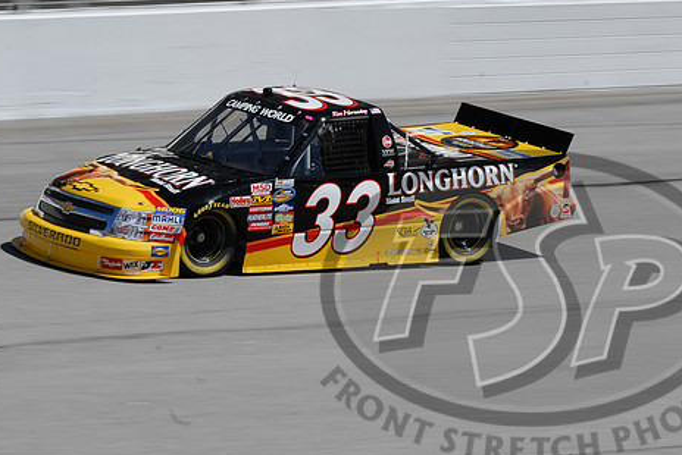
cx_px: 335
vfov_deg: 6.1
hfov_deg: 9.1
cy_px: 194
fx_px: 4265
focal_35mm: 225
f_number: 18
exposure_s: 1/320
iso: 320
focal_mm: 120
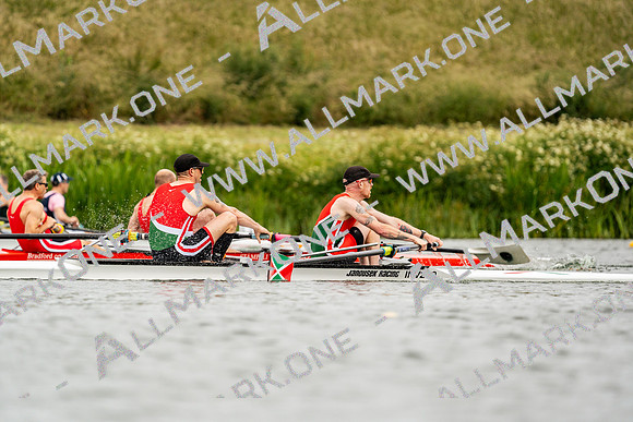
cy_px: 211
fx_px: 8899
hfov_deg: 4.1
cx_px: 316
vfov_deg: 2.7
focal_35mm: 506
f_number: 6.3
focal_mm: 506
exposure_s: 1/2000
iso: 400
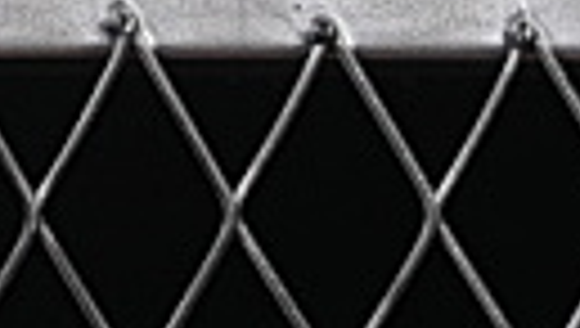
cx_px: -1191
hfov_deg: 4.3
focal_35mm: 486
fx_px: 7485
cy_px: -833
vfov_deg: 2.5
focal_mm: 50
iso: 160
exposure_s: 1/80
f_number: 8
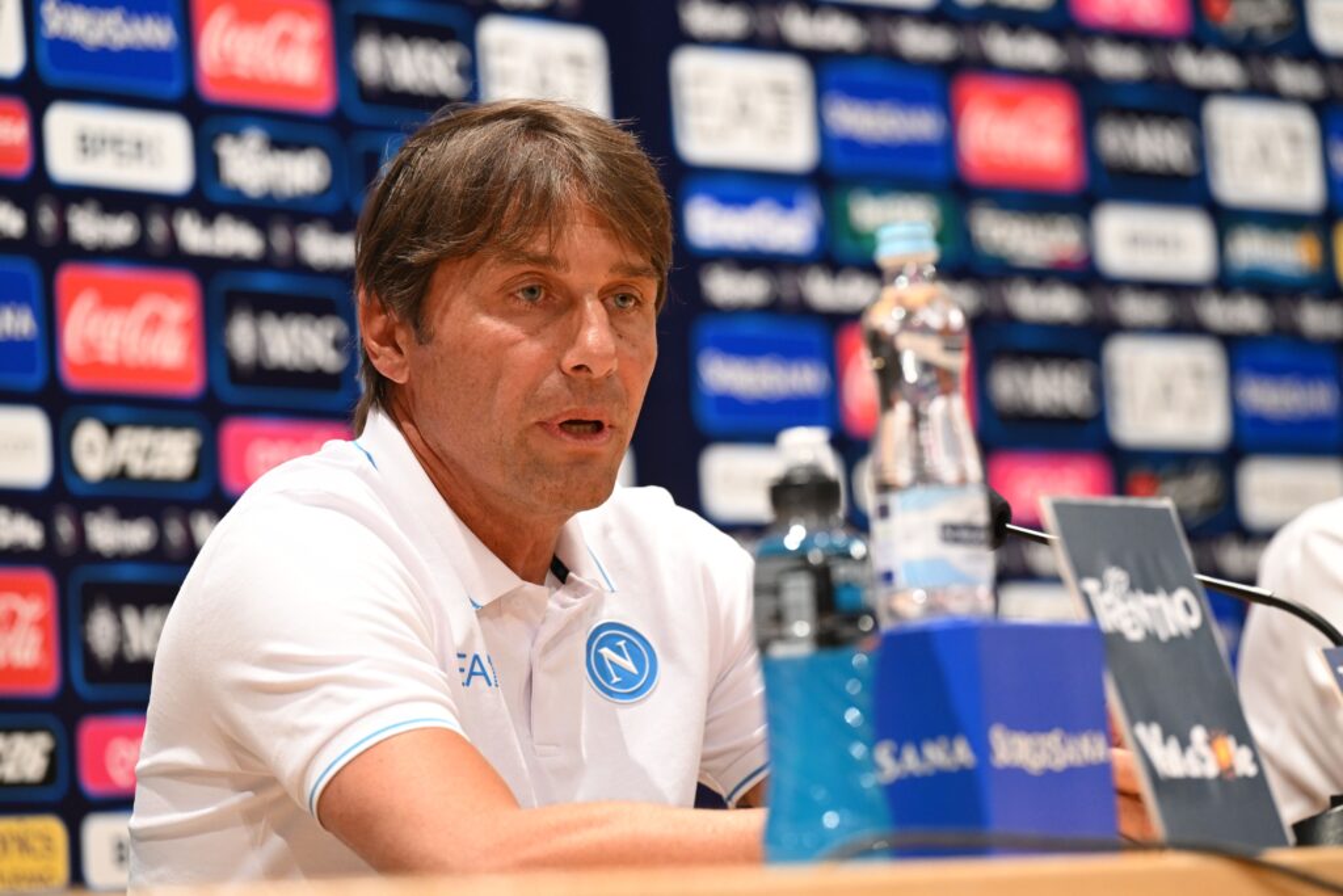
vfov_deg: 7.2
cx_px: 672
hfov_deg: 10.8
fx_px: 7089
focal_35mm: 190
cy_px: 448
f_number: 4
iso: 3200
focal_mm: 190
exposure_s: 1/200
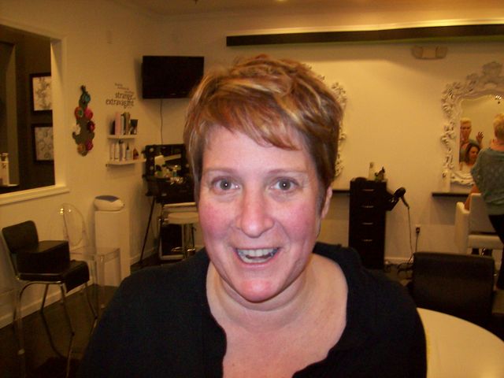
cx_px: 252
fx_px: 524
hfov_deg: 51.4
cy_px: 189
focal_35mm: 36
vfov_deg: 39.7
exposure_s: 1/64
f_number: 2.7
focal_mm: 6
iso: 200
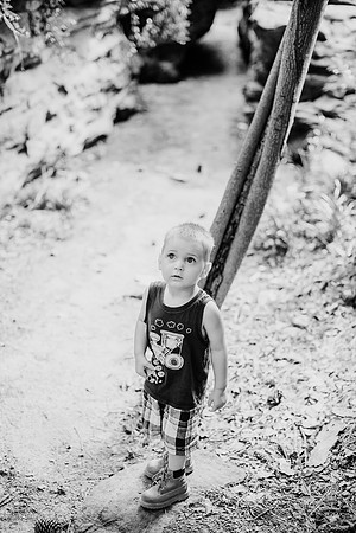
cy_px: 266
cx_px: 178
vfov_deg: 39.6
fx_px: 742
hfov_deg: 27.0
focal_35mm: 50
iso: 200
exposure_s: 1/640
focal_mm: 50
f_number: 2.2
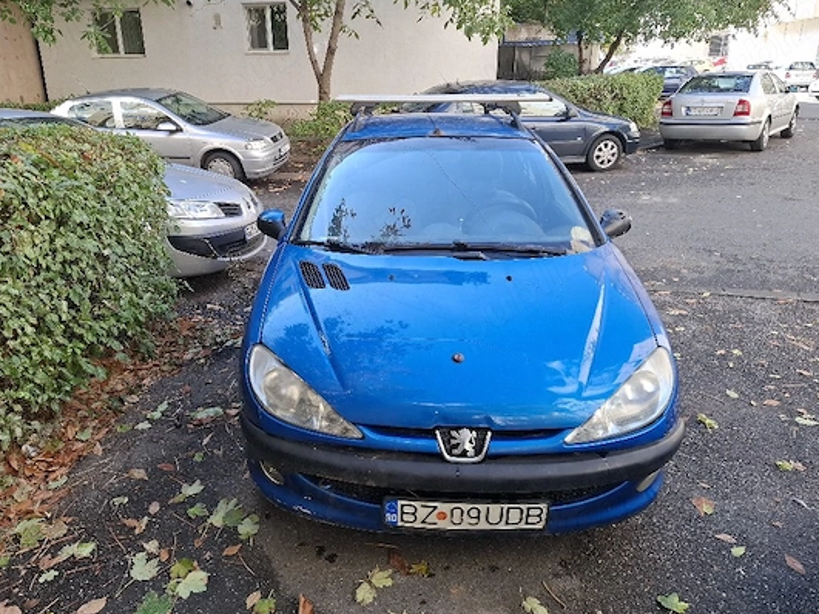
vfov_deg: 53.0
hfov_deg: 67.2
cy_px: 278
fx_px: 615
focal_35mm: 26
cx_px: 379
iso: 50
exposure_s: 1/250
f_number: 1.8
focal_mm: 5.54
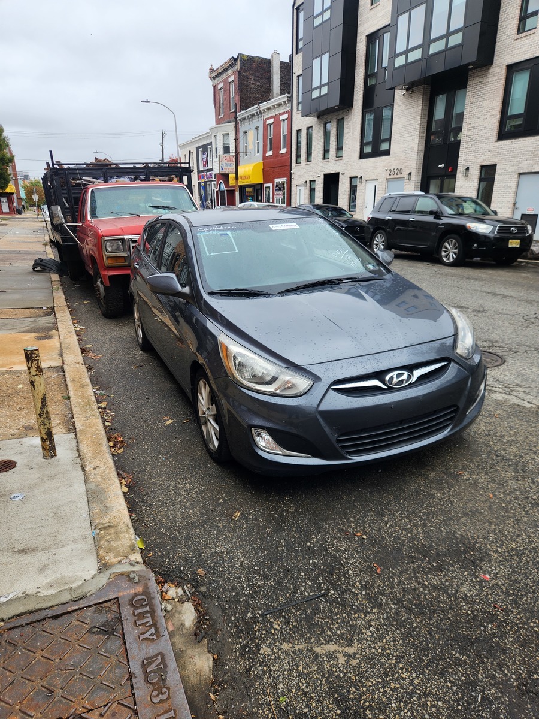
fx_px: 478
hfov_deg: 58.9
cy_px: 360
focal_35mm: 23
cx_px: 270
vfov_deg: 73.9
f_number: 1.8
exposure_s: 1/368
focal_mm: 5.4
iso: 20
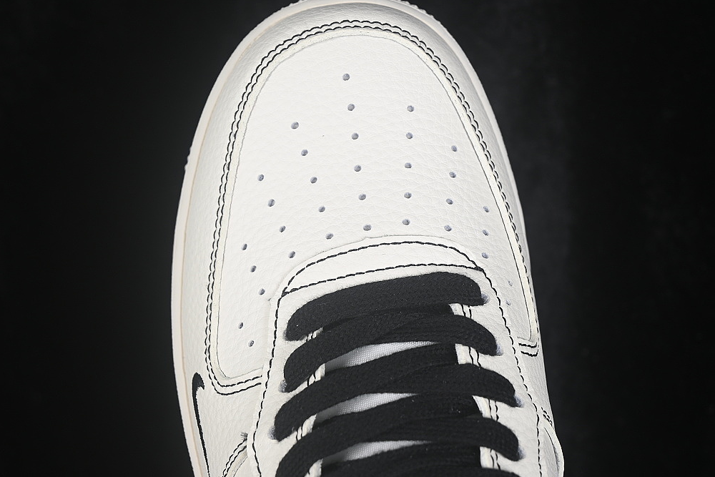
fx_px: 1609
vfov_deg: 16.9
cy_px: 226
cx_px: 345
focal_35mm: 81
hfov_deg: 25.1
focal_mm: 50
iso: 160
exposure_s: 1/80
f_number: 7.1
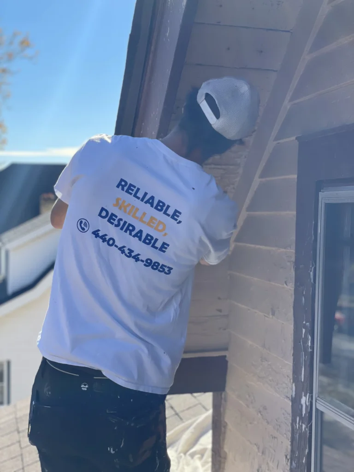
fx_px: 709
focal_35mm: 52
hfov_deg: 28.0
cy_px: 236
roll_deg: -0.3
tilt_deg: -1.0
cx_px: 177
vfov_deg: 36.8
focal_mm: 6
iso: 32
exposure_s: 1/799
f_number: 2
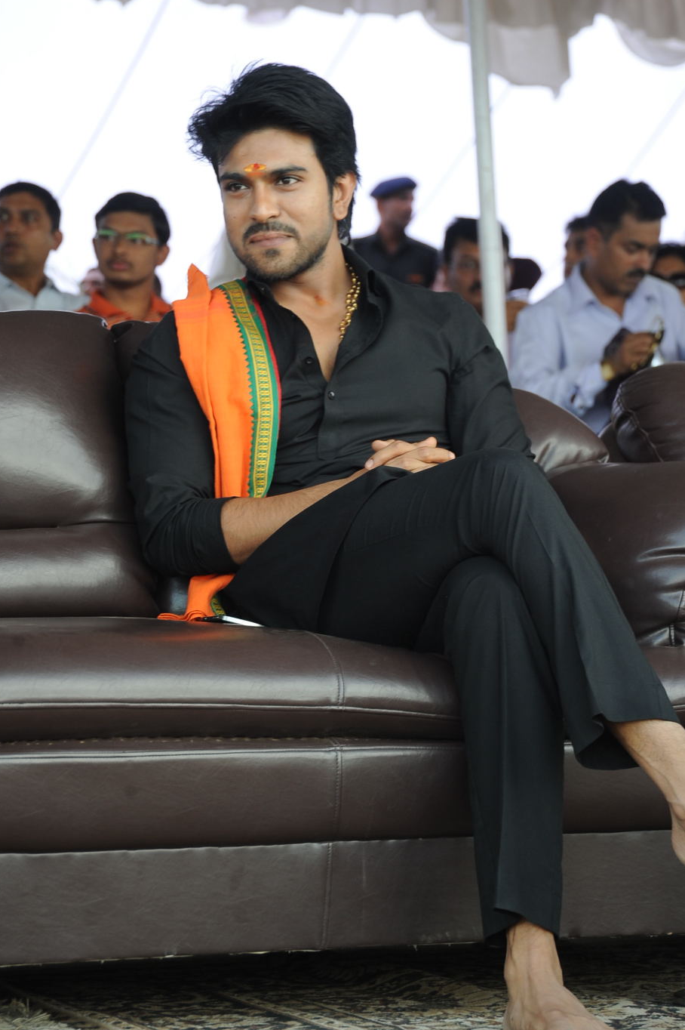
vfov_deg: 15.9
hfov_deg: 10.6
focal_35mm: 129
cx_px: 342
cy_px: 540
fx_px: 3685
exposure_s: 1/125
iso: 640
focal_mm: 110
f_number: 6.3
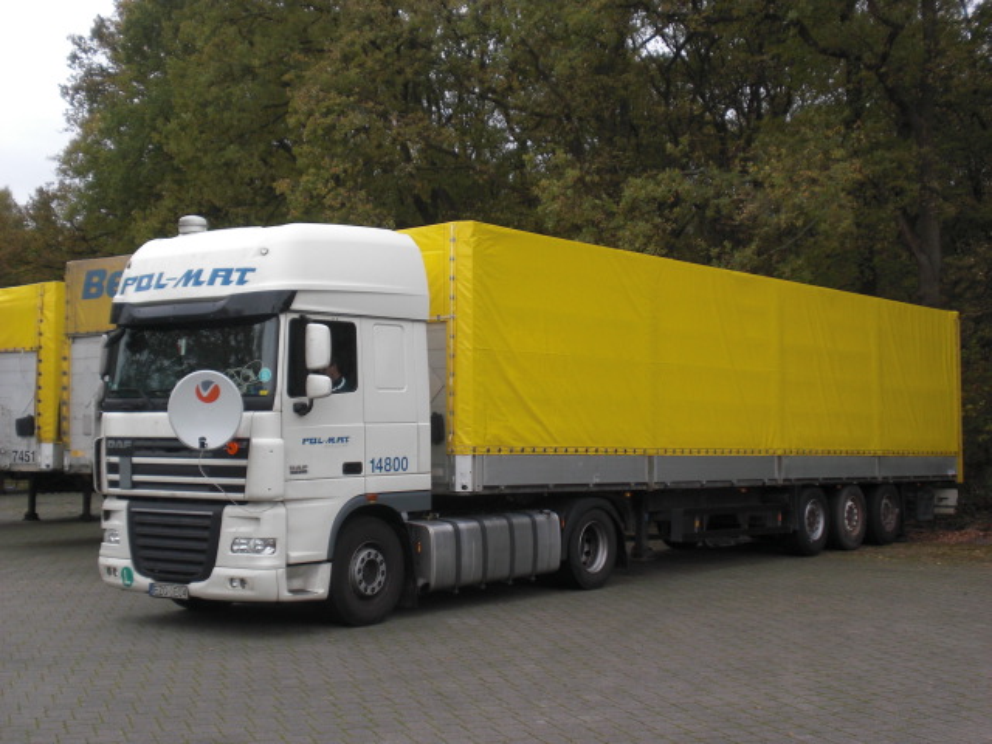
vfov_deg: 28.6
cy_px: 372
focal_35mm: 51
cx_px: 496
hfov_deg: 37.5
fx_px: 1462
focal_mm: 8.44
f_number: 3.6
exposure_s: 1/100
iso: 100
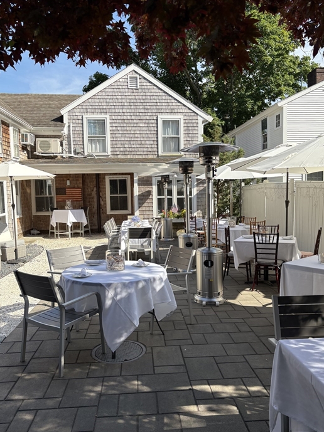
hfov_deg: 48.2
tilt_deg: -4.9
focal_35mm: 29
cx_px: 168
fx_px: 362
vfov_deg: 61.7
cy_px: 223
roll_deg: +0.9
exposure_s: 1/2208
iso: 50
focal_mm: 5.96
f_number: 1.6
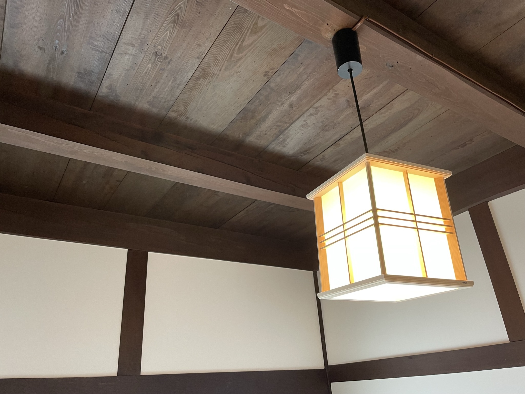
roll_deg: +4.4
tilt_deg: +27.7
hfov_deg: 67.3
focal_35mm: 26
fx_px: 394
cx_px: 262
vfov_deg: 53.1
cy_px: 197
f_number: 1.6
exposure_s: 1/60
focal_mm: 4.2
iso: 160
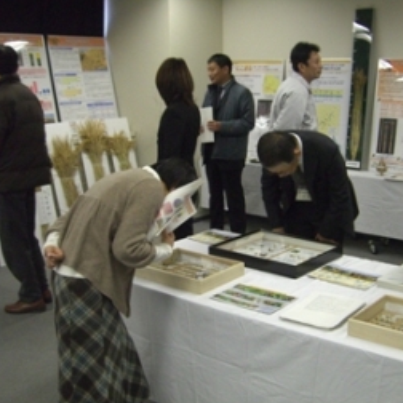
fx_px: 606
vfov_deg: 36.8
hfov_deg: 36.5
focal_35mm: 46
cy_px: 202
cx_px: 259
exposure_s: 1/100
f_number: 2.7
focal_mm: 6.2
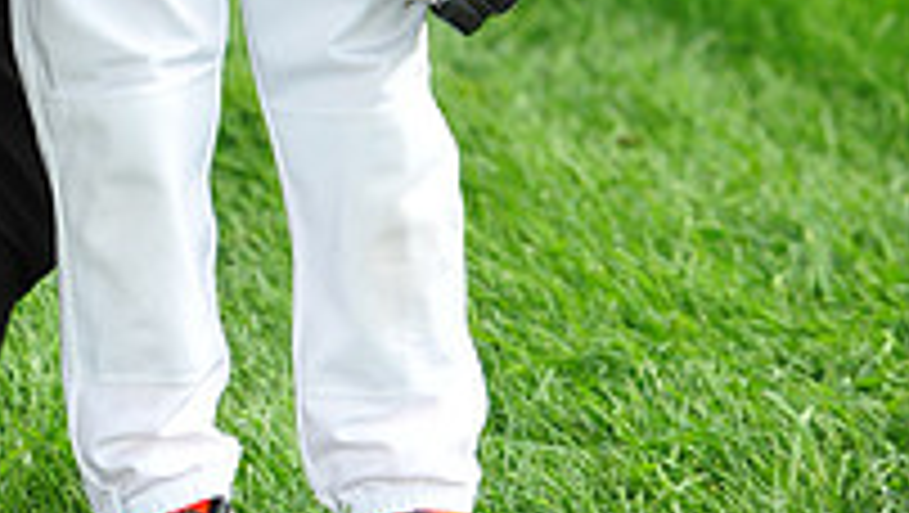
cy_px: -459
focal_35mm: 600
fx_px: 14473
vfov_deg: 2.0
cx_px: 45
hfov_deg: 3.6
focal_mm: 200
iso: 200
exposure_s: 1/1000
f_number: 4
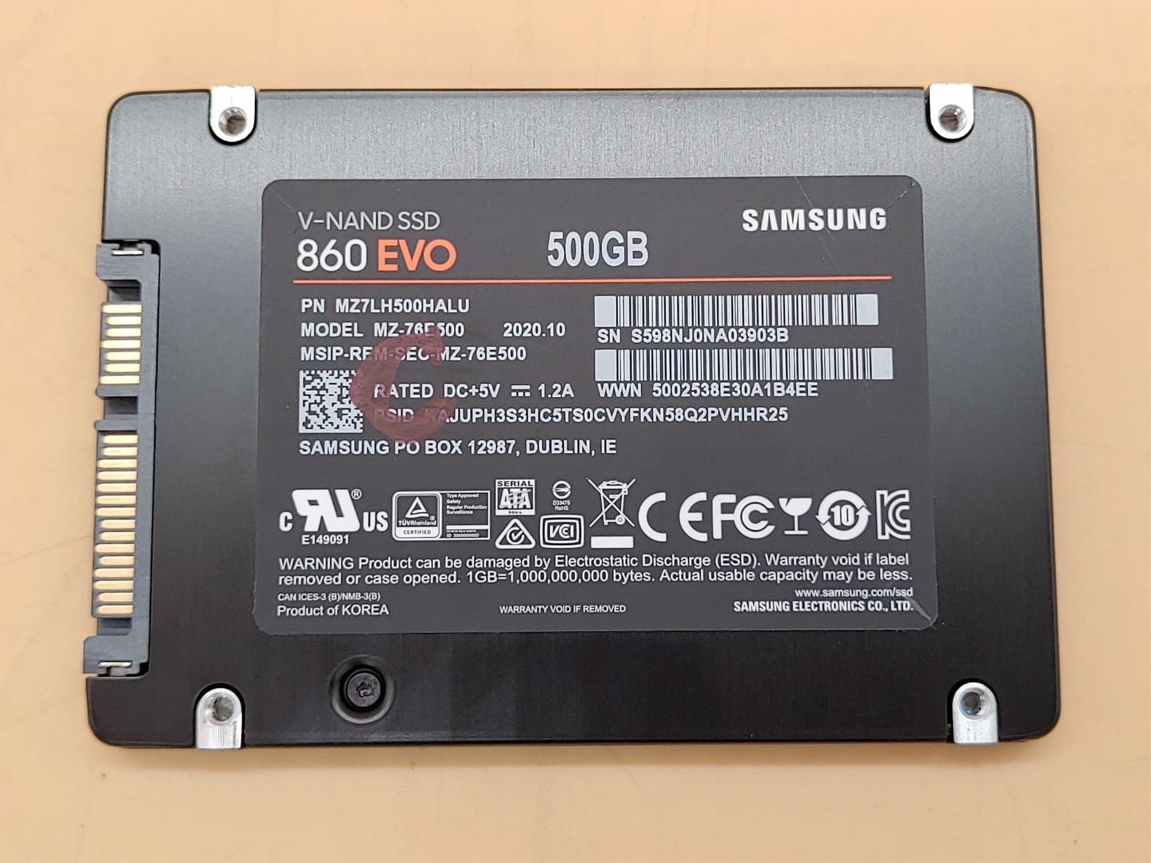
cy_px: 432
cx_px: 576
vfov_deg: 28.0
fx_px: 1729
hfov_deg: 36.8
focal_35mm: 52
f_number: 1.8
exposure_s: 1/66
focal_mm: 4.36
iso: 50
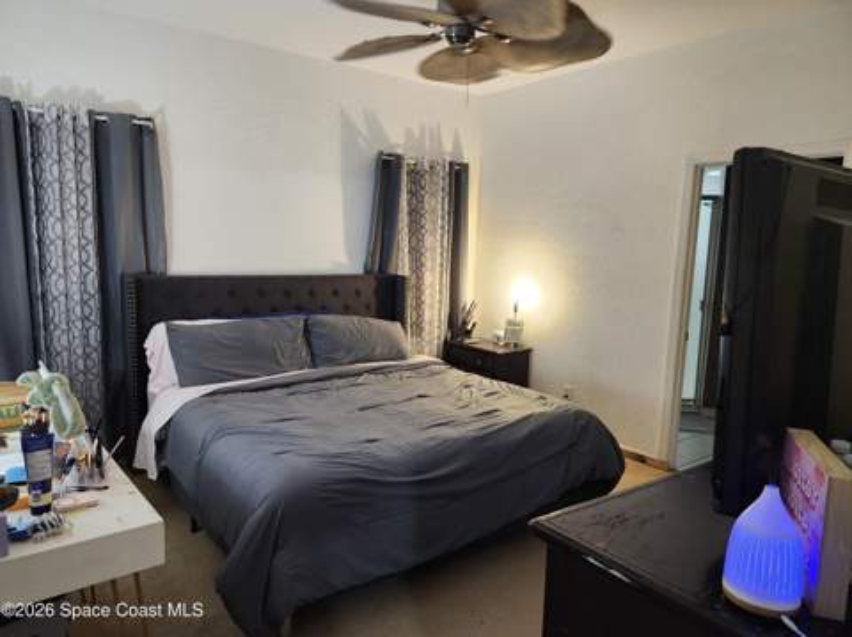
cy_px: 318
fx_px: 566
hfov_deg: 74.0
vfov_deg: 58.8
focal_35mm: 23
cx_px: 426
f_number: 1.8
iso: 500
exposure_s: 1/60
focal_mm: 5.54
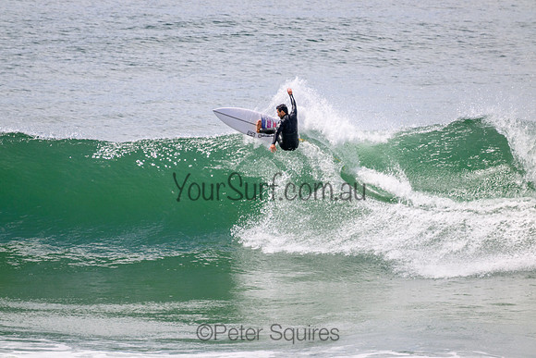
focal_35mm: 800
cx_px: 268
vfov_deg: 1.7
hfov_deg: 2.6
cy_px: 179
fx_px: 11913
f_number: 11
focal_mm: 800
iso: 1100
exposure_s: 1/2000
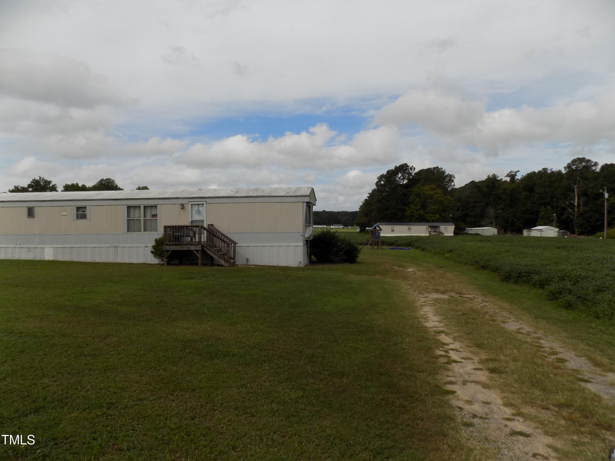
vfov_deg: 58.9
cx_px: 308
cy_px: 230
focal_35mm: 23
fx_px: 409
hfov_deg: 73.9
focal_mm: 4
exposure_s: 1/1500
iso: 80
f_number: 3.1
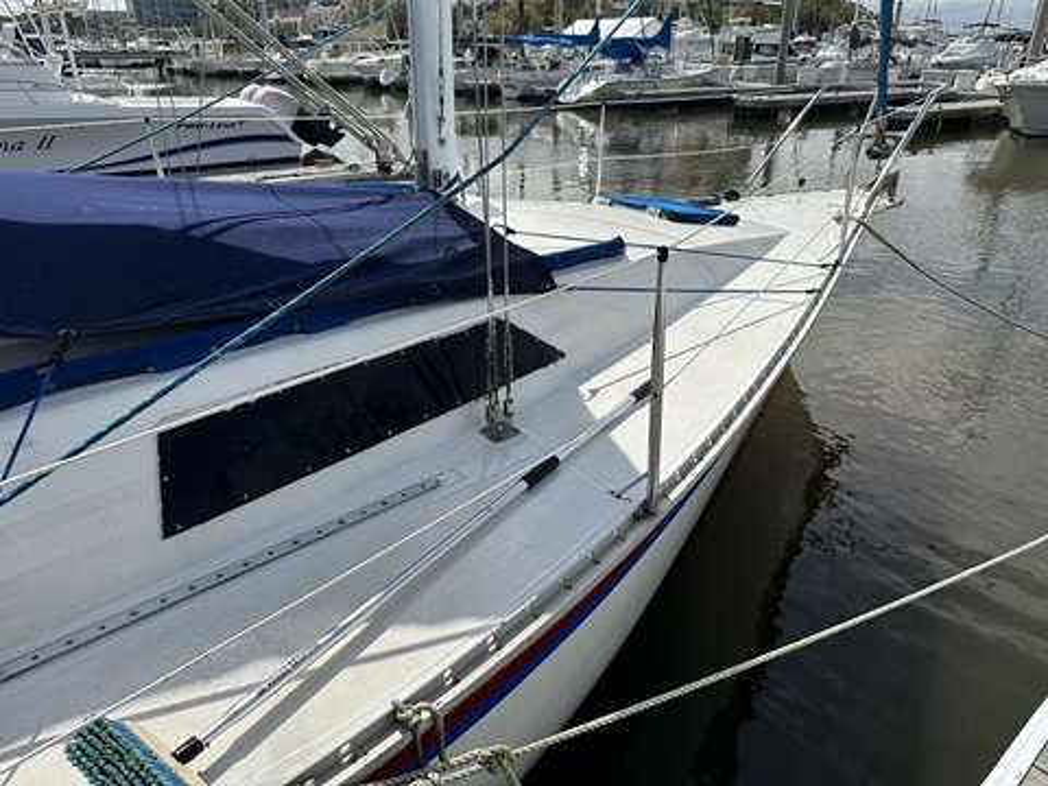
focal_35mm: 24
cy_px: 393
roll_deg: +0.5
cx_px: 524
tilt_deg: -25.0
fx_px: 727
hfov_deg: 71.6
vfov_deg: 56.8
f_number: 1.78
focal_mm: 6.86
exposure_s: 1/8929
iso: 80
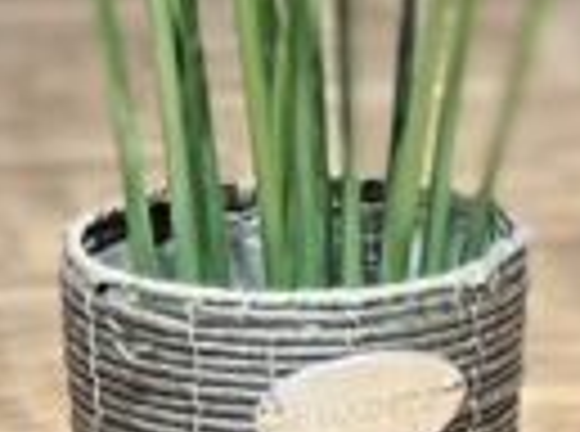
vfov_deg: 2.4
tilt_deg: -3.9
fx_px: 10242
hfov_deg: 3.2
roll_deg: +1.5
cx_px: 306
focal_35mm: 613
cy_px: -1413
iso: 160
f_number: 2.8
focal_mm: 9
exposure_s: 1/33
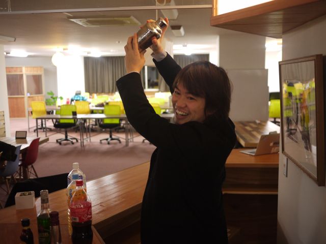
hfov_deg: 46.8
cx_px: 163
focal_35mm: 40
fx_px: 377
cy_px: 122
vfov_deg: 36.0
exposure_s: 1/30
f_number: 1.7
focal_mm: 20
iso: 320
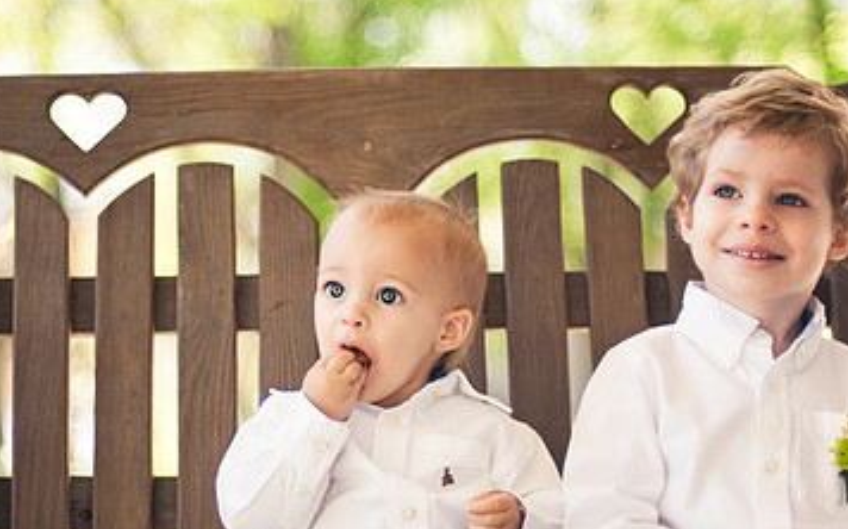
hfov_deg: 24.8
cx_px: 293
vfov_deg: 15.6
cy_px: 398
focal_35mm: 83
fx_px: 1917
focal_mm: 50
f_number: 1.4
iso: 200
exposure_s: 1/2000
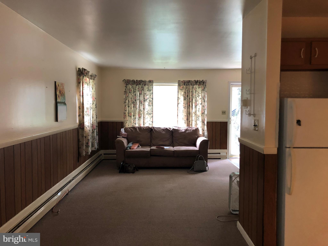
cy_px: 123
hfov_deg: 63.4
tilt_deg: -3.5
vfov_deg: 49.7
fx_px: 265
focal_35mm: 28
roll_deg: -0.1
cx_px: 164
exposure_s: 1/15
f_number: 1.8
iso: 64
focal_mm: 3.99
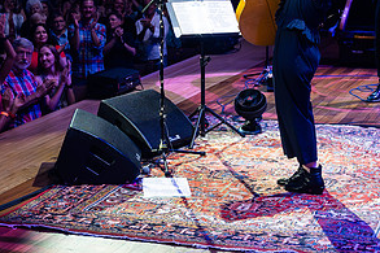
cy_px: 39
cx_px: 206
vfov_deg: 14.0
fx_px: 1023
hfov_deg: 21.0
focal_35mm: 97
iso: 4000
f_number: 2.8
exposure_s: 1/500
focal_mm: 33
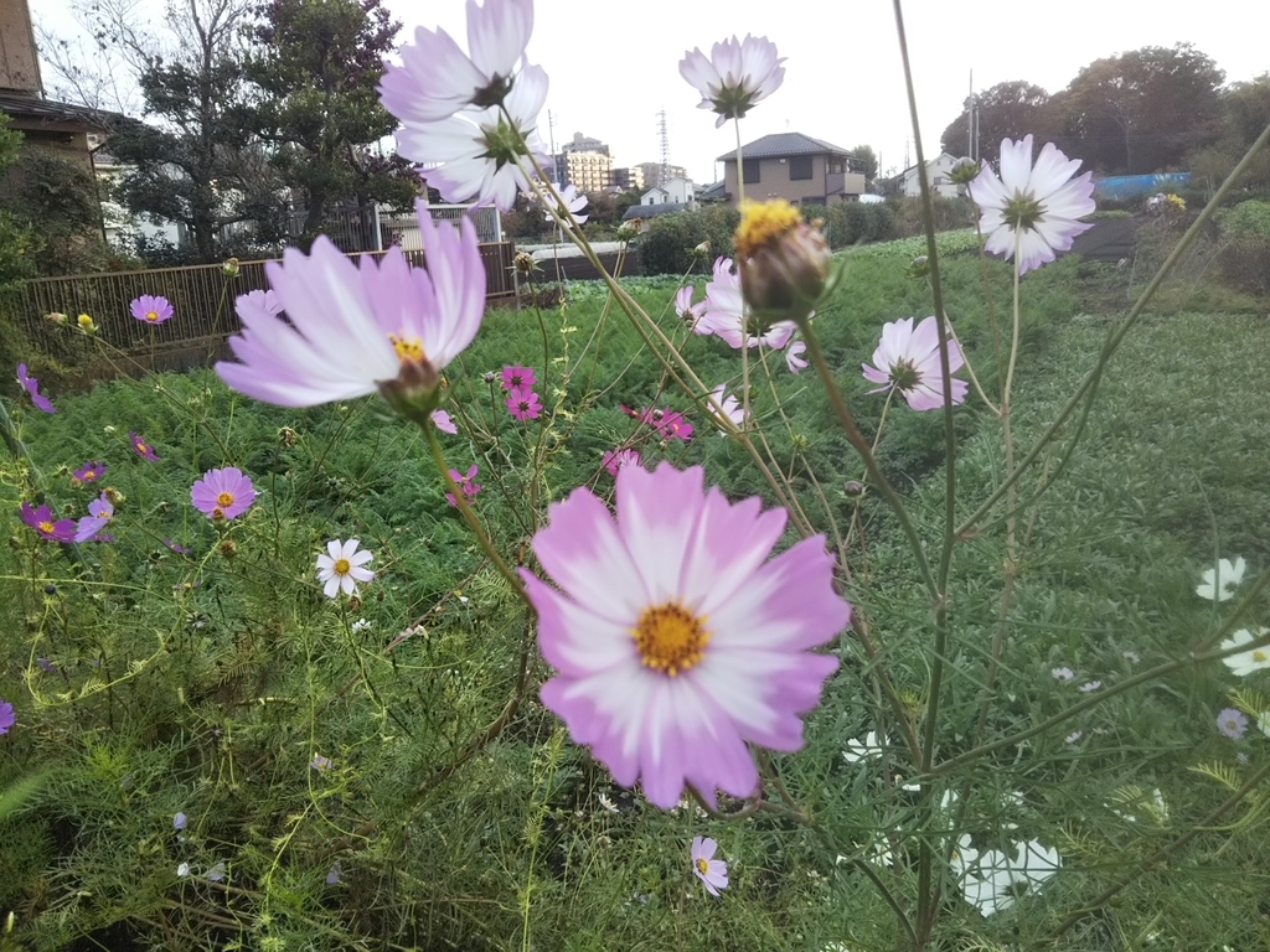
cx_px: 635
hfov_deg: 60.0
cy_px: 476
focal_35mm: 30
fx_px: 1101
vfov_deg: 46.8
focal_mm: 4
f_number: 2.2
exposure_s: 1/60
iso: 50
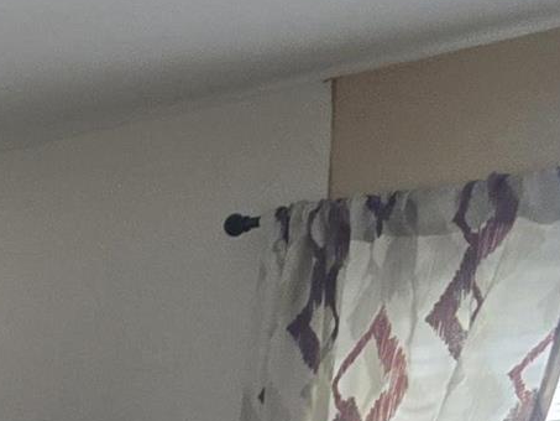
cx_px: -570
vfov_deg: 8.3
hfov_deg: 11.4
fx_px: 2524
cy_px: 1191
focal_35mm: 156
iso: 125
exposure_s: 1/120
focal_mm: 5.4
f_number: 1.8
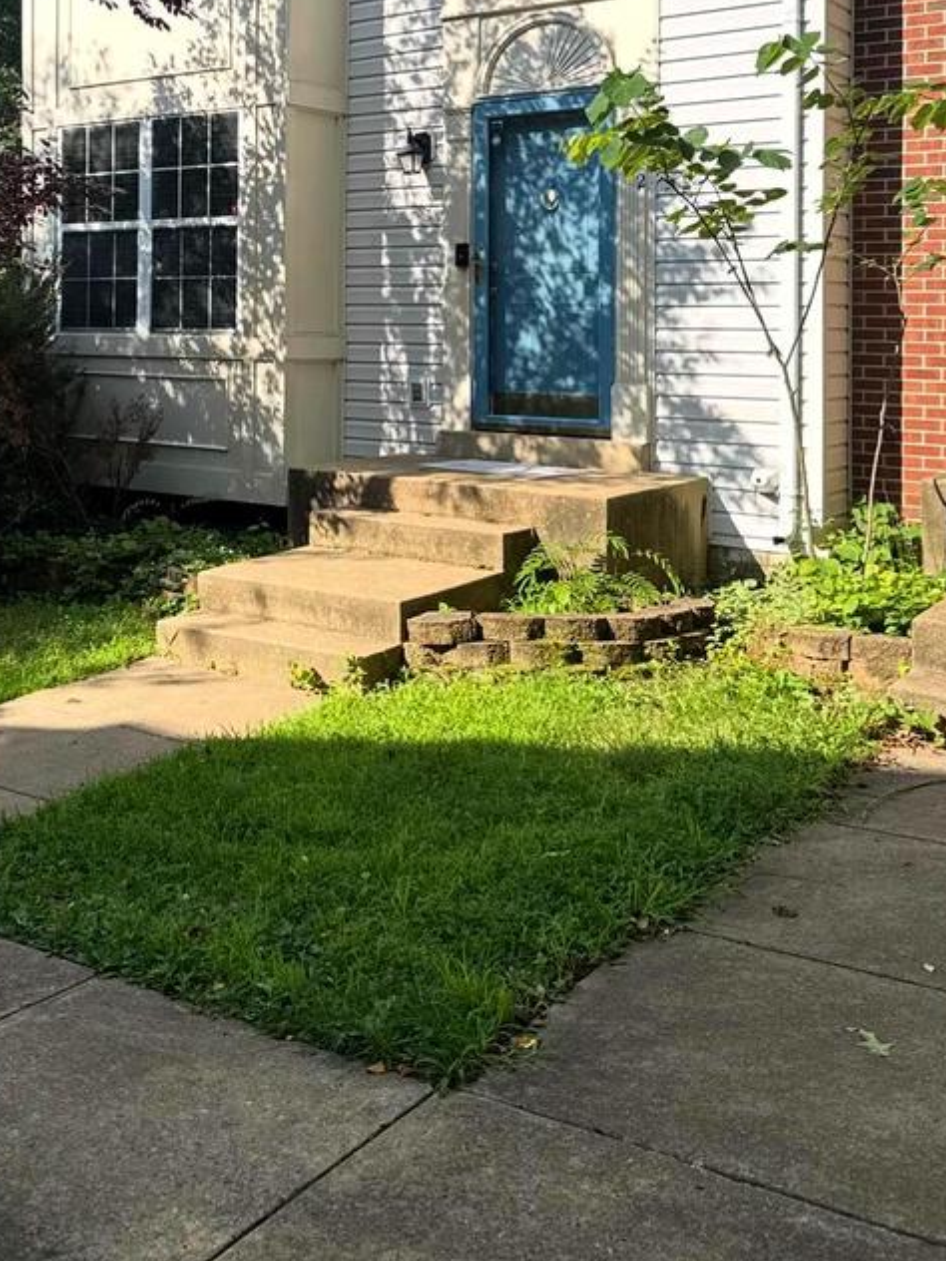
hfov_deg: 34.6
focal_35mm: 41
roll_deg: -1.5
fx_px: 1494
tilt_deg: +1.9
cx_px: 269
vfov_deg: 44.2
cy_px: 311
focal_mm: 6.76
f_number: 1.78
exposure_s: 1/2611
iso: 80
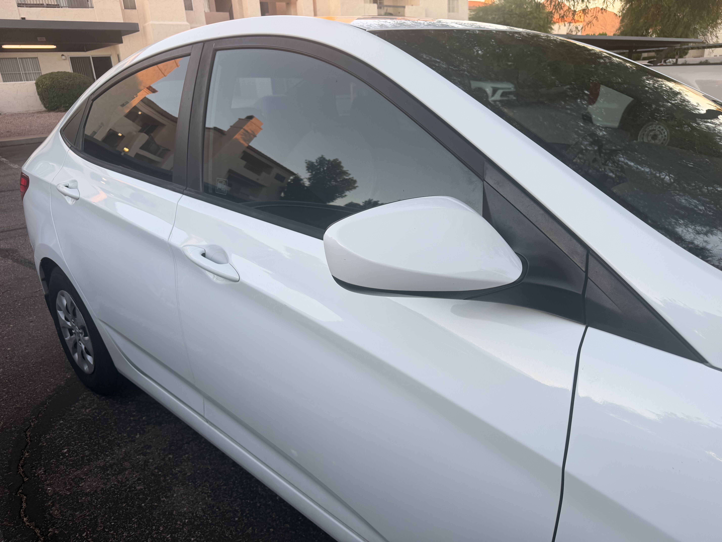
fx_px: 501
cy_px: 271
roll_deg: +4.1
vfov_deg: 56.8
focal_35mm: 24
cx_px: 361
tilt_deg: -19.0
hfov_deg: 71.6
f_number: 1.78
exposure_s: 1/124
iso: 50
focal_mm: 6.76
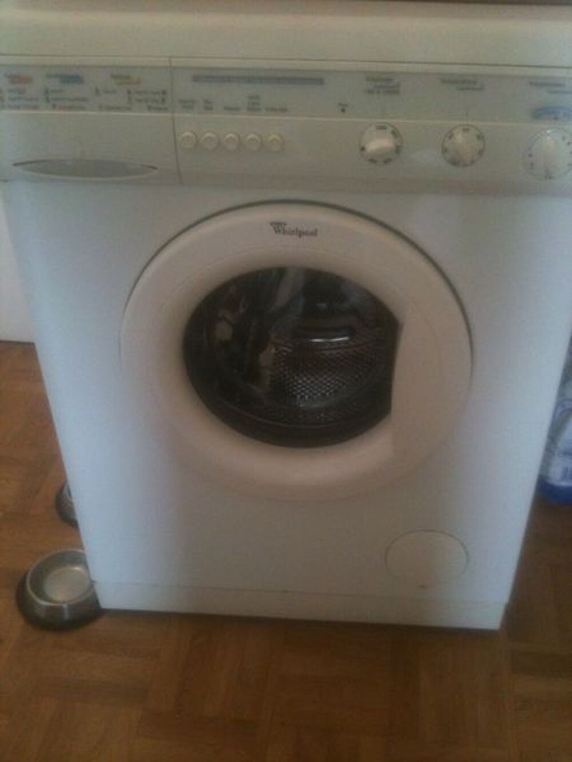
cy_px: 381
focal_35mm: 35
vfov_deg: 52.6
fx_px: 771
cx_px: 286
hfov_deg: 40.7
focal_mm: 3.85
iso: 200
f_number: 2.8
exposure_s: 1/15
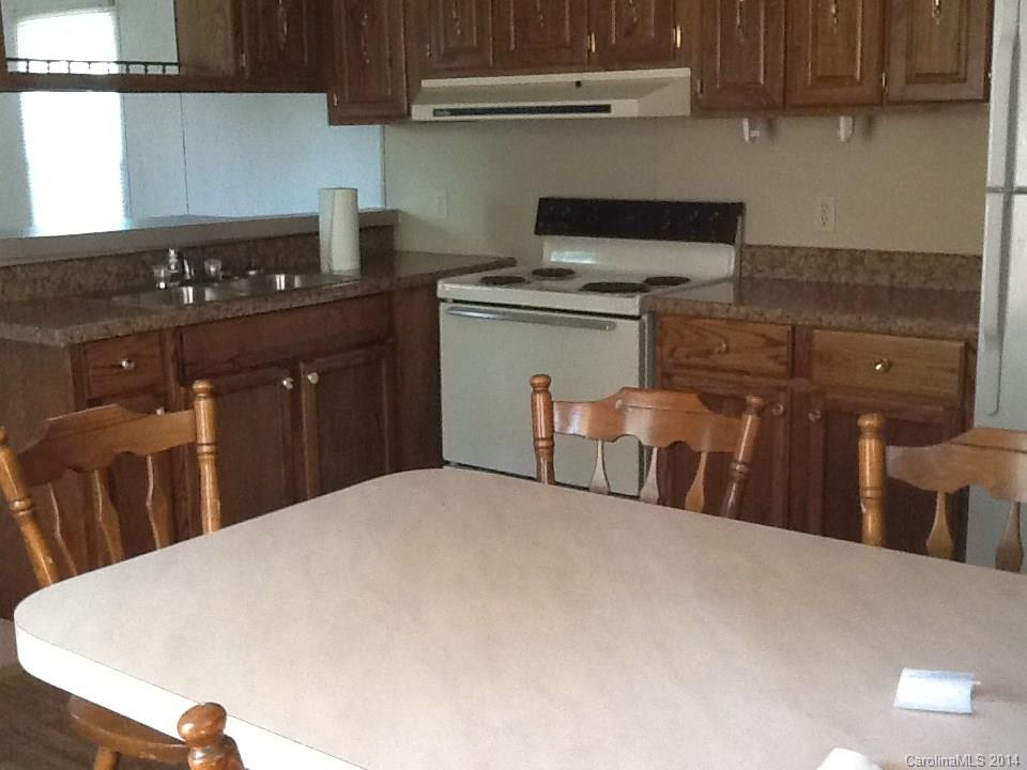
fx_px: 1305
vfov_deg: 32.9
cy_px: 385
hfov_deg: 42.9
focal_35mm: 44
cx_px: 514
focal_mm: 2.03
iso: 200
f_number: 2.4
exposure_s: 1/30
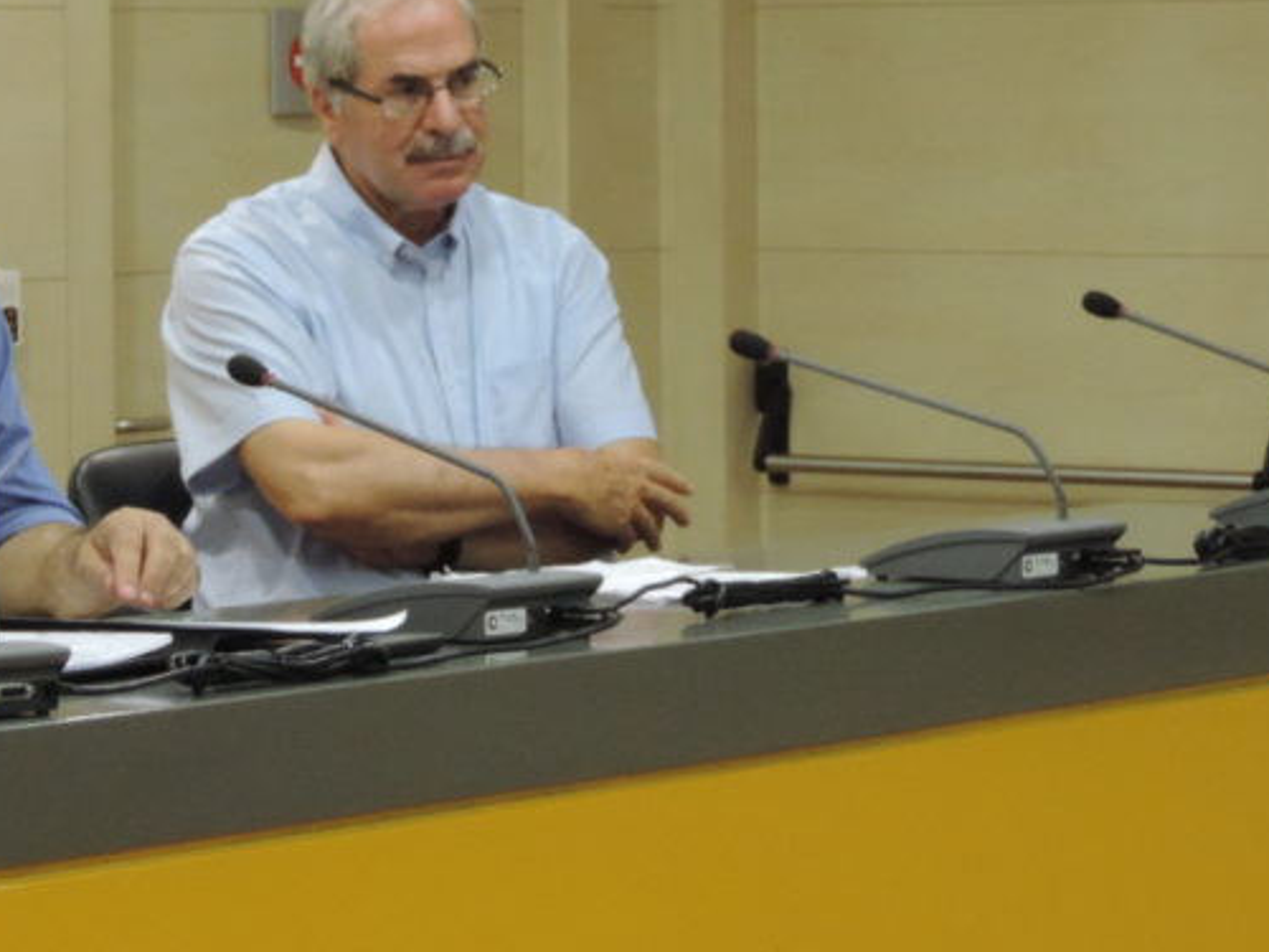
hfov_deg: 11.3
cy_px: 244
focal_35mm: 174
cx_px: 292
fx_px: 6379
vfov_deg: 8.5
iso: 640
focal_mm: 15.1
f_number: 4
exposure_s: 1/25
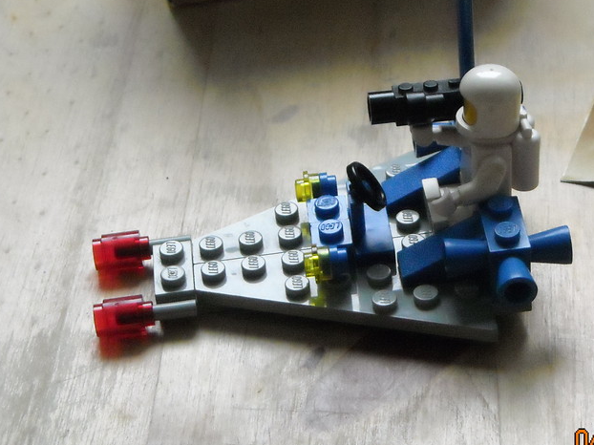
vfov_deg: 13.4
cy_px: 186
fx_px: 1887
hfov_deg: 17.8
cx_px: 410
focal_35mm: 110
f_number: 3.9
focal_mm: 12.3
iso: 702
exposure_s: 1/218
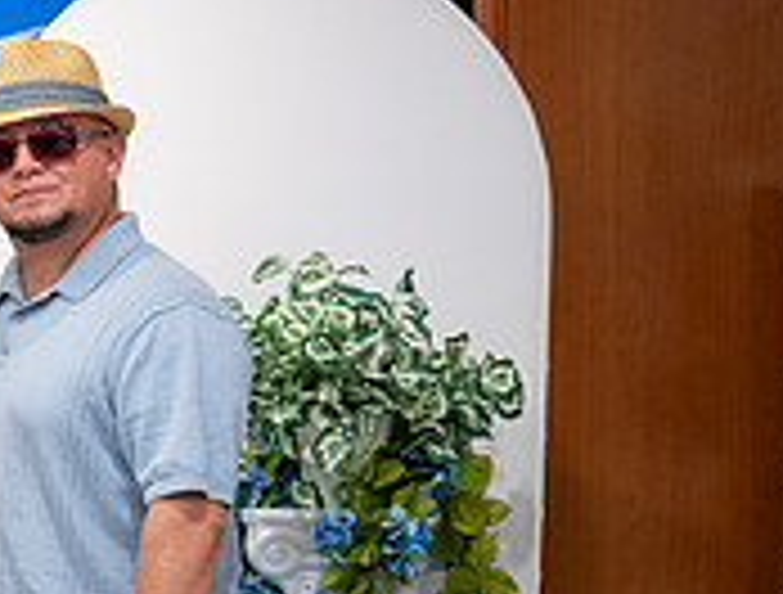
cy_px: 278
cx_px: -487
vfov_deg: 13.1
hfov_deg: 15.5
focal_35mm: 114
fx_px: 2589
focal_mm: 29.5
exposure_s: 1/400
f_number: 2.8
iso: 1600
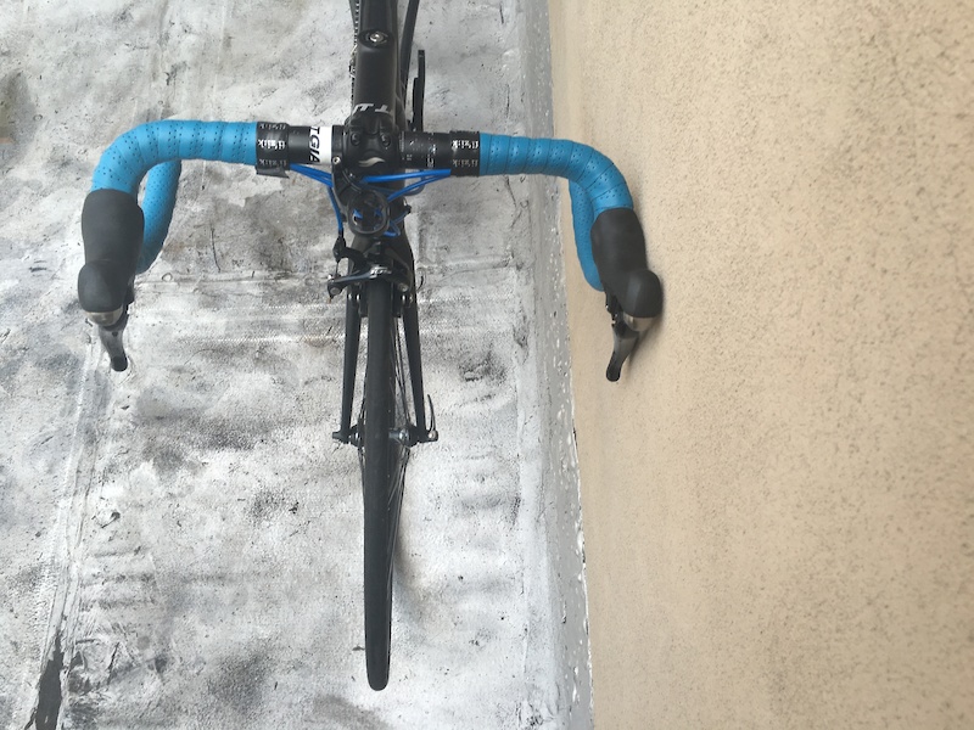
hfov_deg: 61.7
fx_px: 816
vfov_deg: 48.2
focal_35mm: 29
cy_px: 365
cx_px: 487
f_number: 2.2
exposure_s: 1/251
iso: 25
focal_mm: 4.15
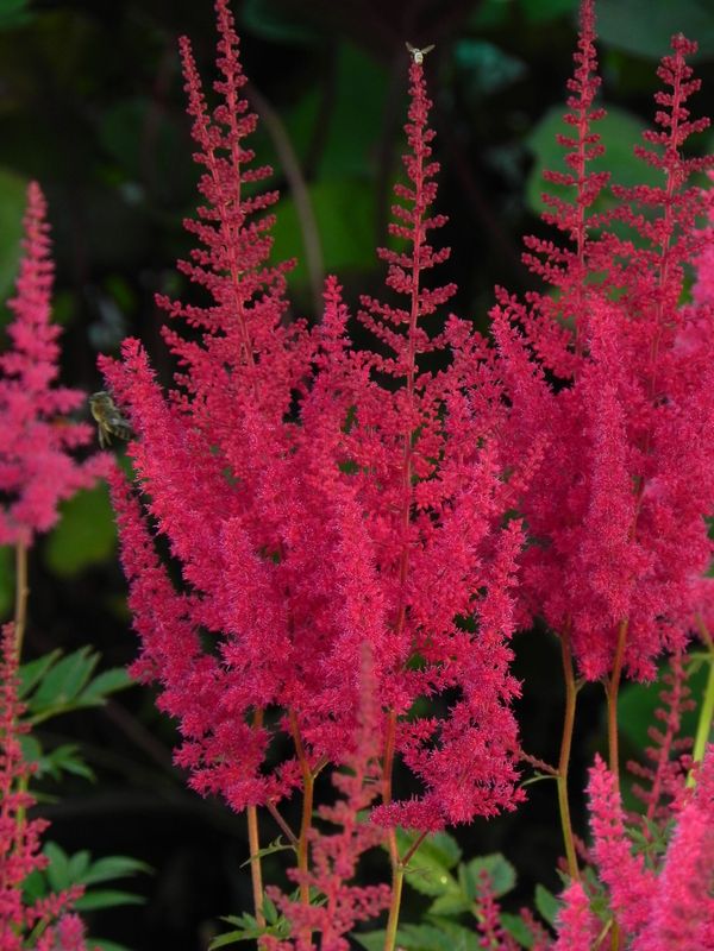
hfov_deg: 5.1
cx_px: 357
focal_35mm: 291
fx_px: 8003
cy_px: 476
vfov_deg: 6.8
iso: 160
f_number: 5.6
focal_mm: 51.8
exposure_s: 1/40
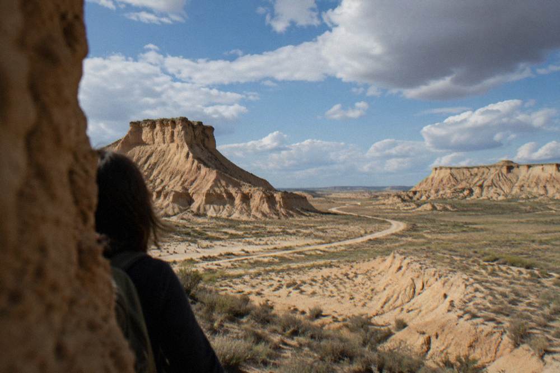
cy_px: 186
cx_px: 280
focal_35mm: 35
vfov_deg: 37.8
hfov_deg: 54.5
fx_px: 544
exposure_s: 1/40
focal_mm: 35
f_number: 8
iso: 1250
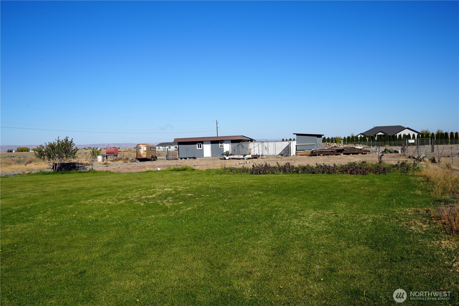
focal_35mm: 35
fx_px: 446
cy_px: 153
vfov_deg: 37.8
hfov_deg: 54.4
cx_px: 230
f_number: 10
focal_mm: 35
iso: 100
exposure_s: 1/250
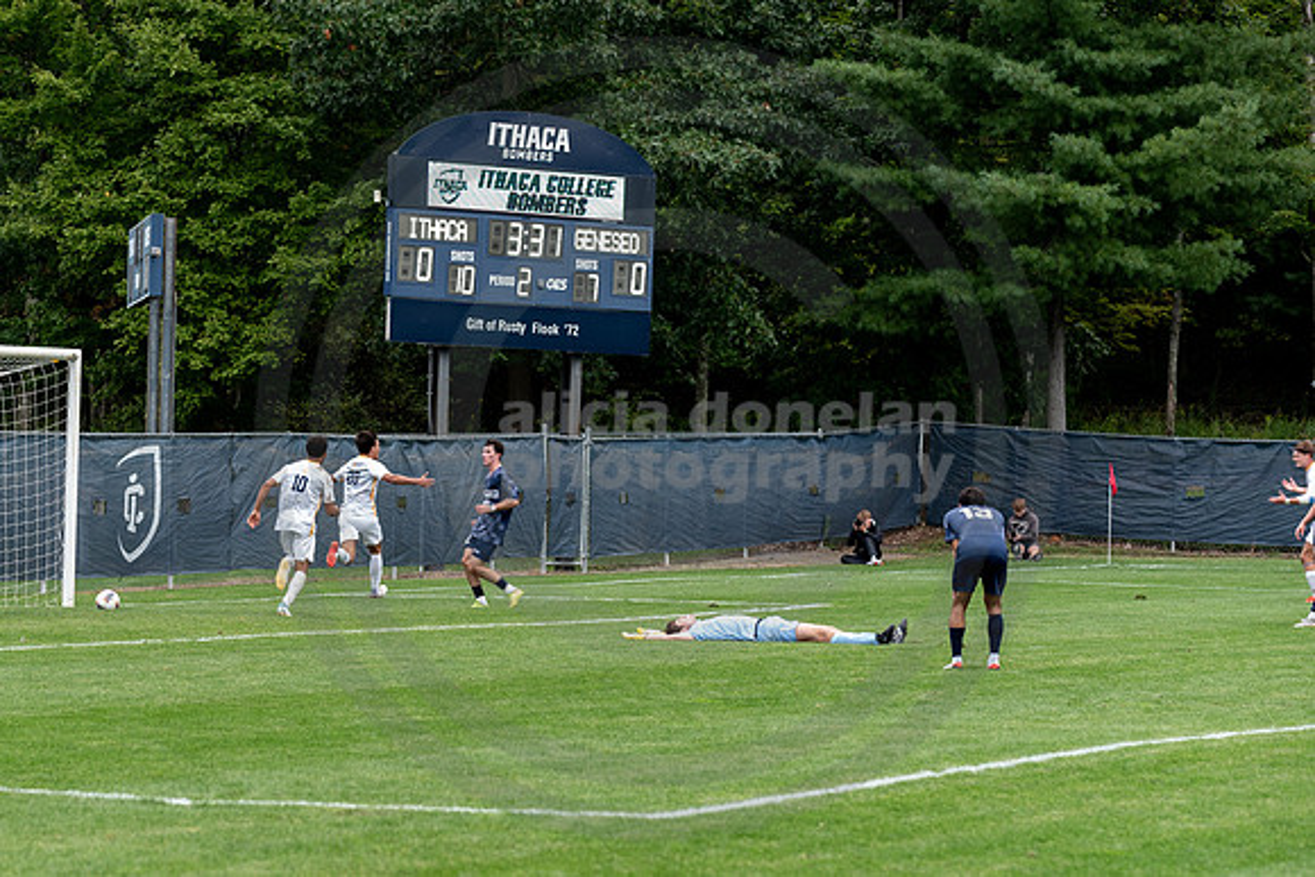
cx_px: 351
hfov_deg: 14.7
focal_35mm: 139
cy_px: 546
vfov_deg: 9.9
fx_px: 5088
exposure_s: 1/200
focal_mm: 95
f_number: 3.5
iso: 320
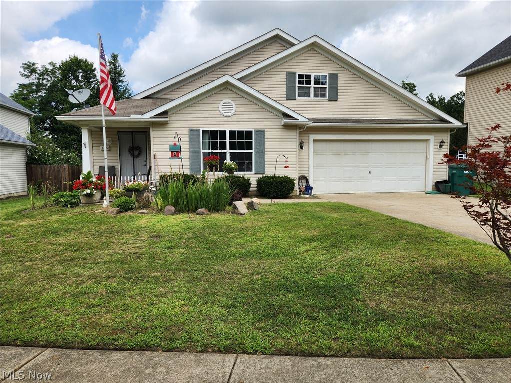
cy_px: 192
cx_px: 256
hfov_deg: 73.9
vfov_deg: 58.9
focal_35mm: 23
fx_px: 339
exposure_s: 1/1429
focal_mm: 5.4
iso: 20
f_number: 1.8
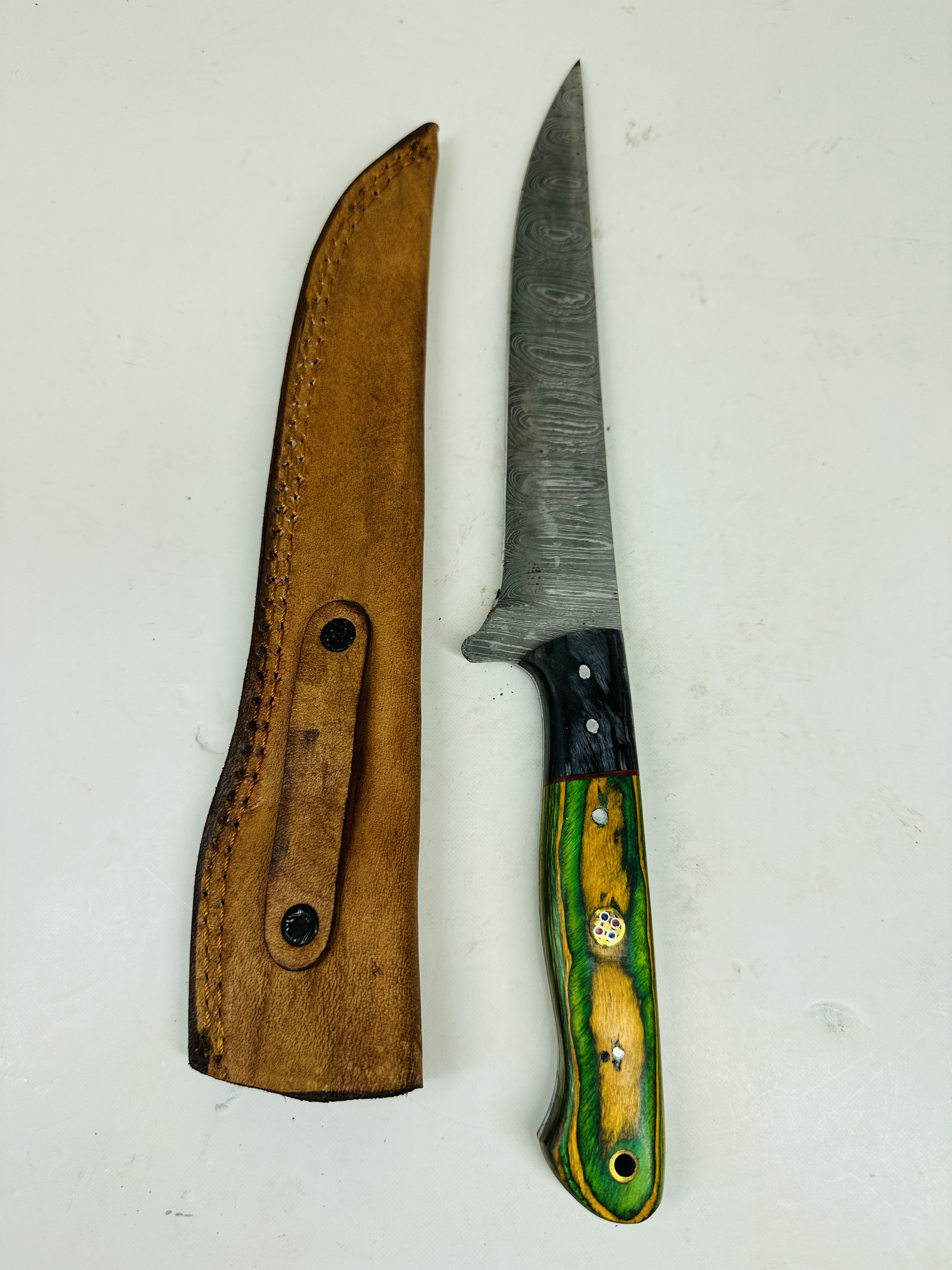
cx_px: 476
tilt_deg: -74.1
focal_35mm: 24
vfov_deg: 71.6
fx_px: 880
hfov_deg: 56.8
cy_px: 635
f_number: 1.78
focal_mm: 6.86
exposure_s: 1/1072
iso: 80
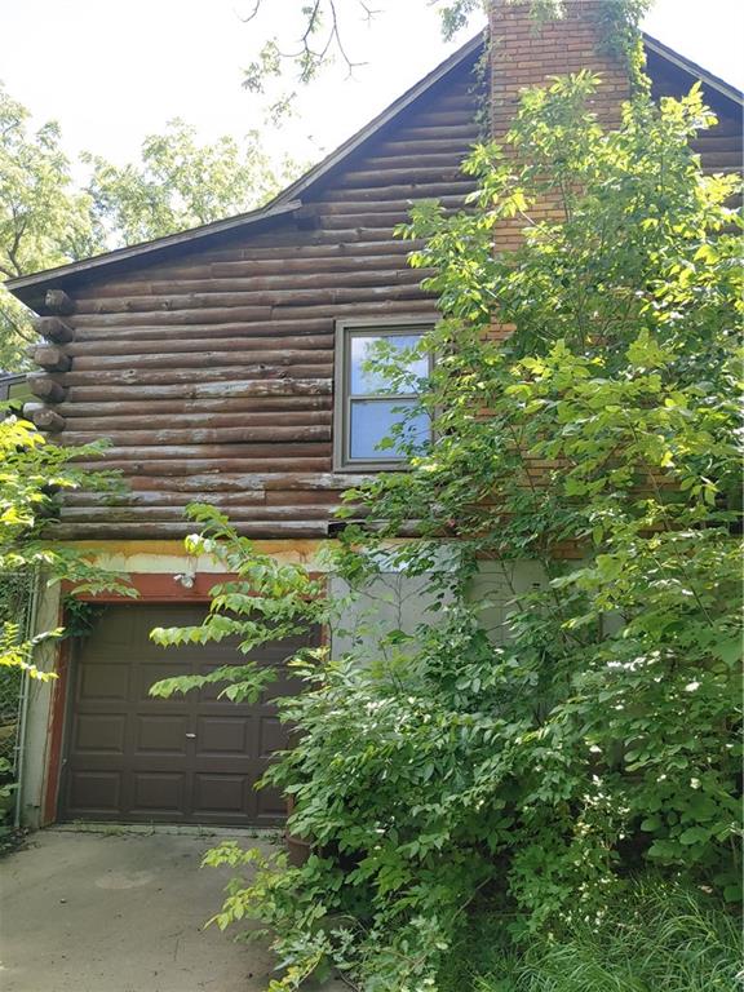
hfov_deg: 53.1
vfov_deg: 67.3
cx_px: 372
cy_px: 496
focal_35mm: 26
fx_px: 745
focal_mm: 4.36
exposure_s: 1/262
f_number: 1.8
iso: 50
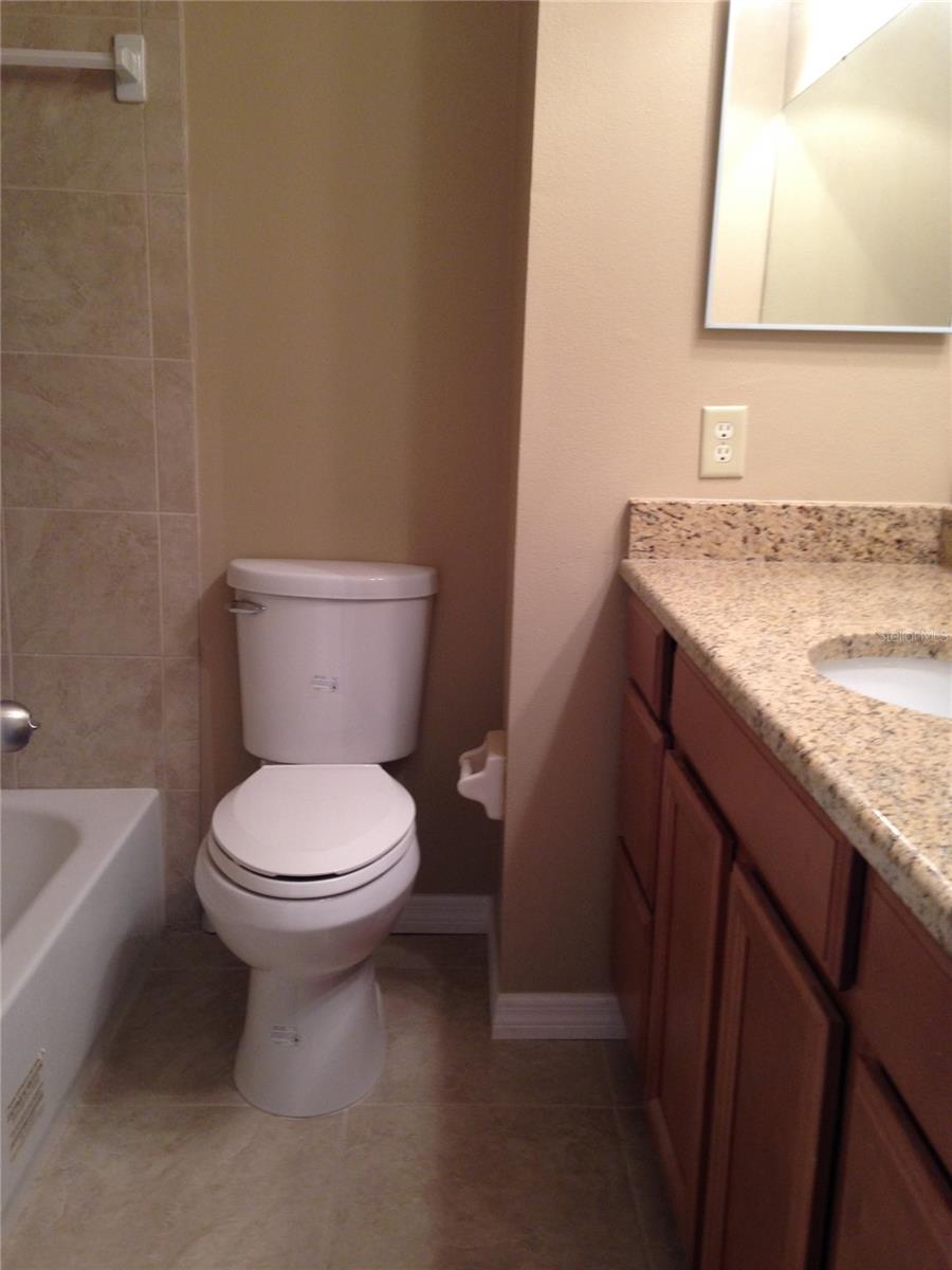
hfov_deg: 42.9
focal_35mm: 33
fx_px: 1210
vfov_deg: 55.4
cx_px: 476
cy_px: 635
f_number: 2.4
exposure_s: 1/20
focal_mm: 4.12
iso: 100
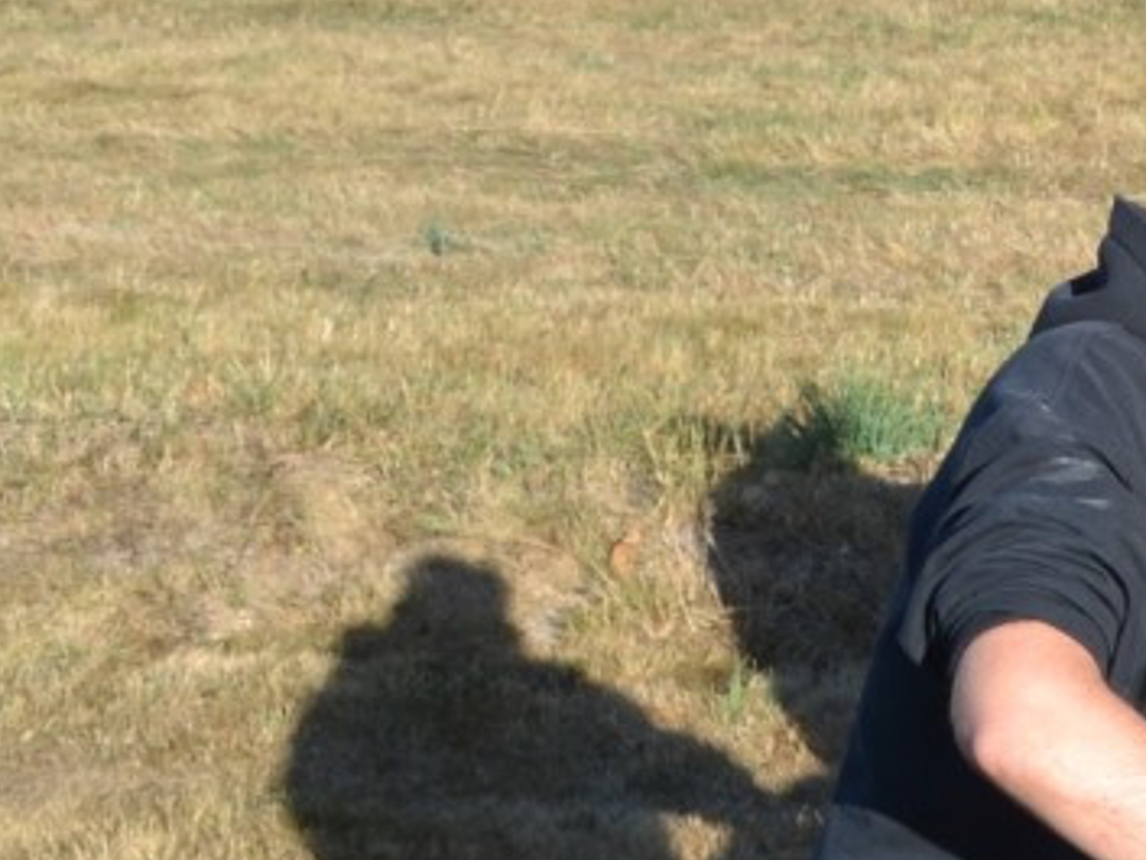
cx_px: 2152
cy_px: 166
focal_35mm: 119
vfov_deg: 12.4
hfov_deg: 14.3
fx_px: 3941
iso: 100
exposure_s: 1/200
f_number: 7.1
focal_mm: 18
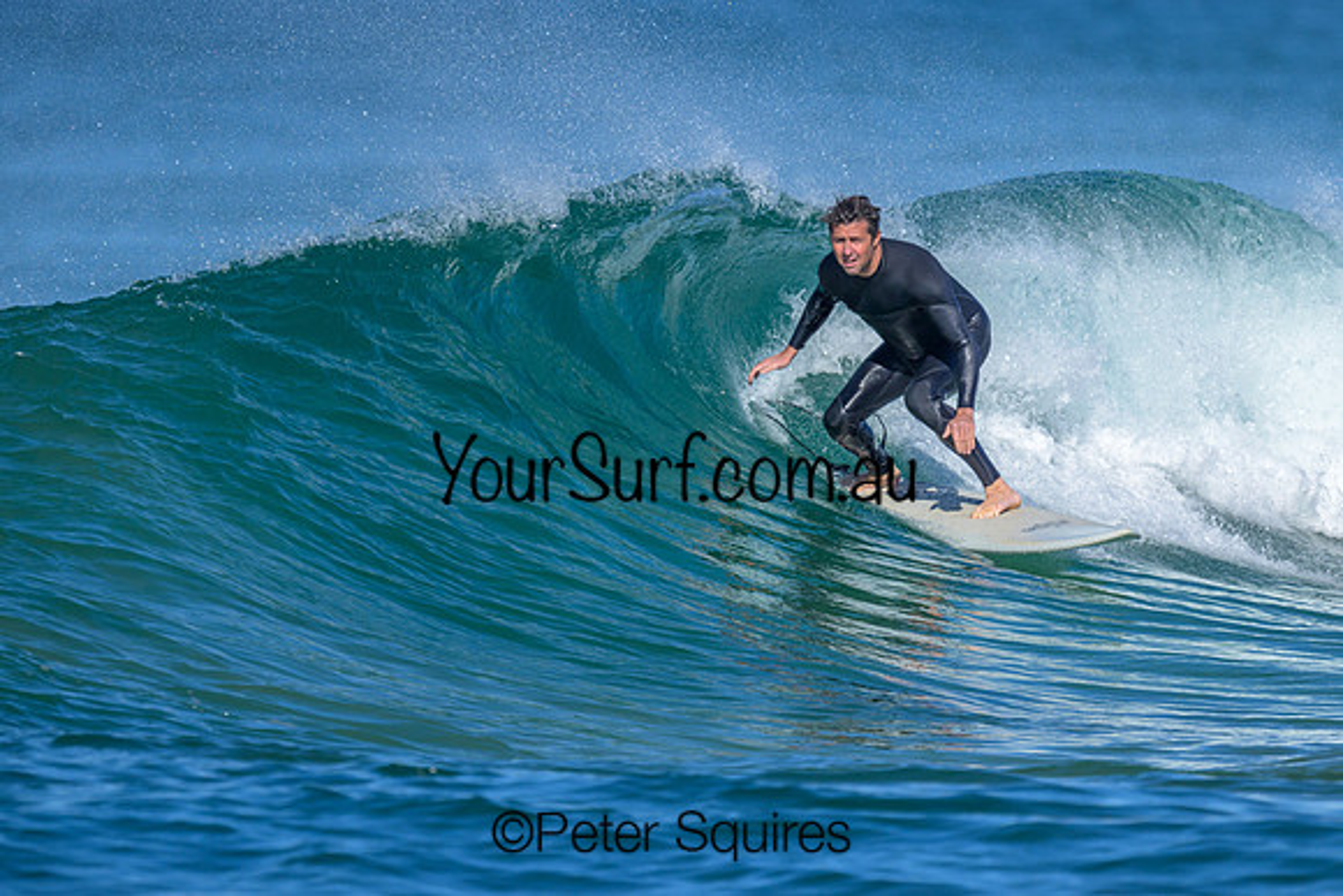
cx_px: 648
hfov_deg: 2.1
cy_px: 547
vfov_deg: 1.4
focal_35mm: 986
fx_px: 36794
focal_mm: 800
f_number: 6.3
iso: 320
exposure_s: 1/2000
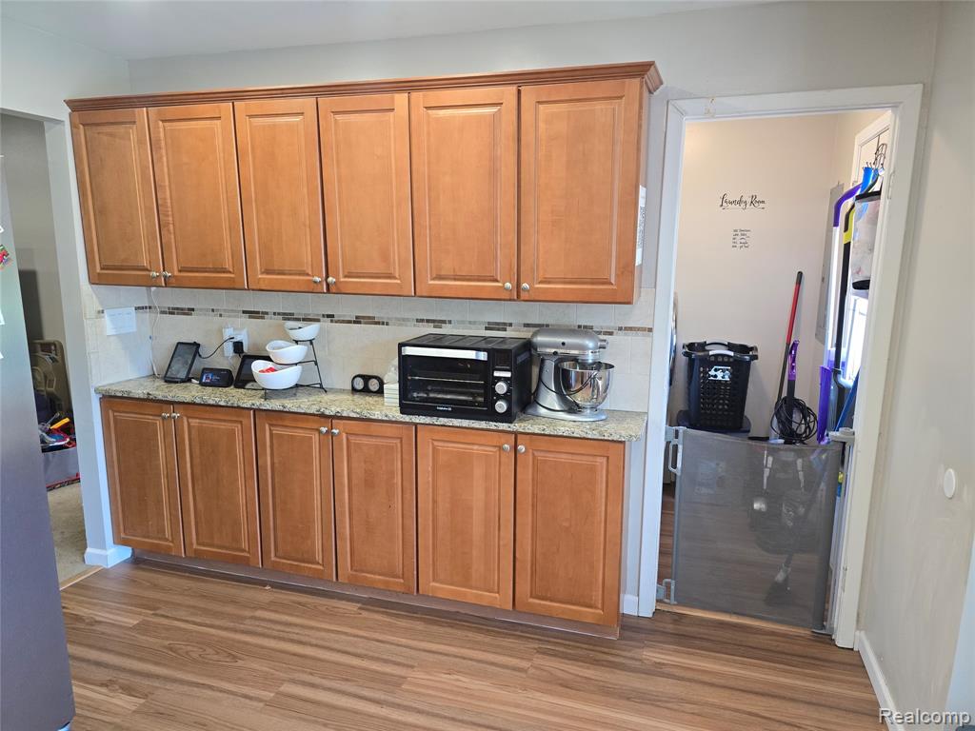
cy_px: 366
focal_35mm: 23
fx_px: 648
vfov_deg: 58.9
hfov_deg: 73.9
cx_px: 488
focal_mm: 6.3
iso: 320
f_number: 1.7
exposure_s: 1/120
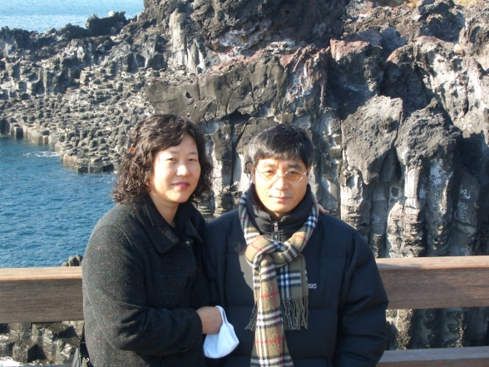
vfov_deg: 23.7
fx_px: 876
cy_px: 184
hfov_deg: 31.2
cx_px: 244
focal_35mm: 62
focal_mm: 10.2
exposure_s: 1/80
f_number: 5.6
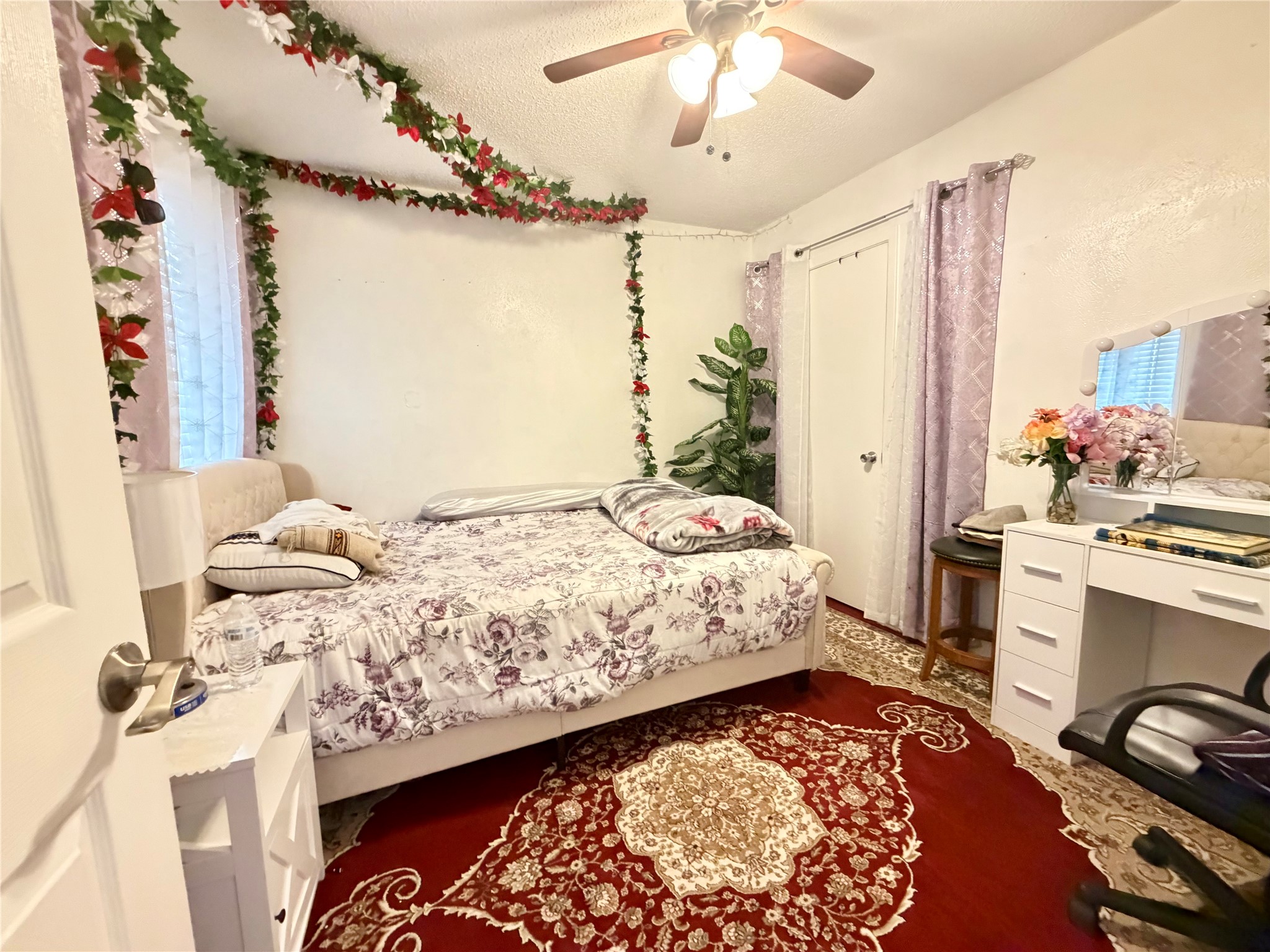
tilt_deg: -7.0
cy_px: 476
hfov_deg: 102.1
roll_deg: +1.8
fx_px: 514
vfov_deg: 85.7
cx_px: 635
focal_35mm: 14
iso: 1000
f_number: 2.2
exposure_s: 1/40
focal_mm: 2.22
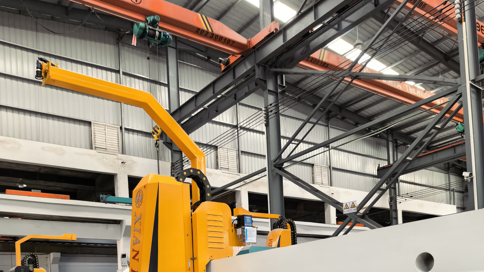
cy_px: 295
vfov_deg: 30.4
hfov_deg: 56.6
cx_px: 243
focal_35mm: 35
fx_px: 449
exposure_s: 1/197
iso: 50
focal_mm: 5.75
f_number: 1.4
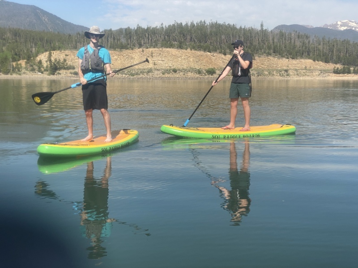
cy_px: 134
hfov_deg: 36.8
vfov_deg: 28.0
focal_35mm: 52
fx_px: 538
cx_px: 179
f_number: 2
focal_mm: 6
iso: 20
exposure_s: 1/1261
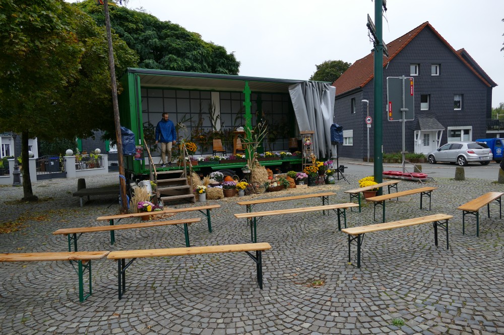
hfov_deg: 71.5
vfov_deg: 51.3
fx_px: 350
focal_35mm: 25
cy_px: 168
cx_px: 252
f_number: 2.8
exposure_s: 1/500
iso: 125
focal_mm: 9.12
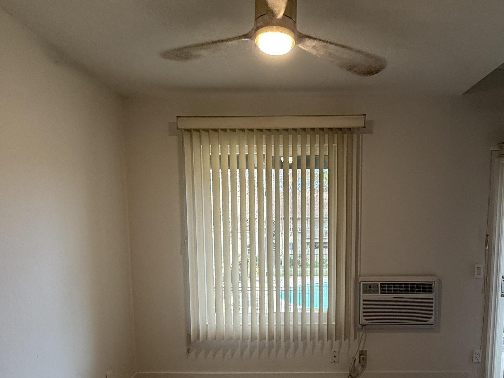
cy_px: 261
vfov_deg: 53.5
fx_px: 364
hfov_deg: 69.0
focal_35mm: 25
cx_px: 290
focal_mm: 2.22
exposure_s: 1/120
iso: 160
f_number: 2.2
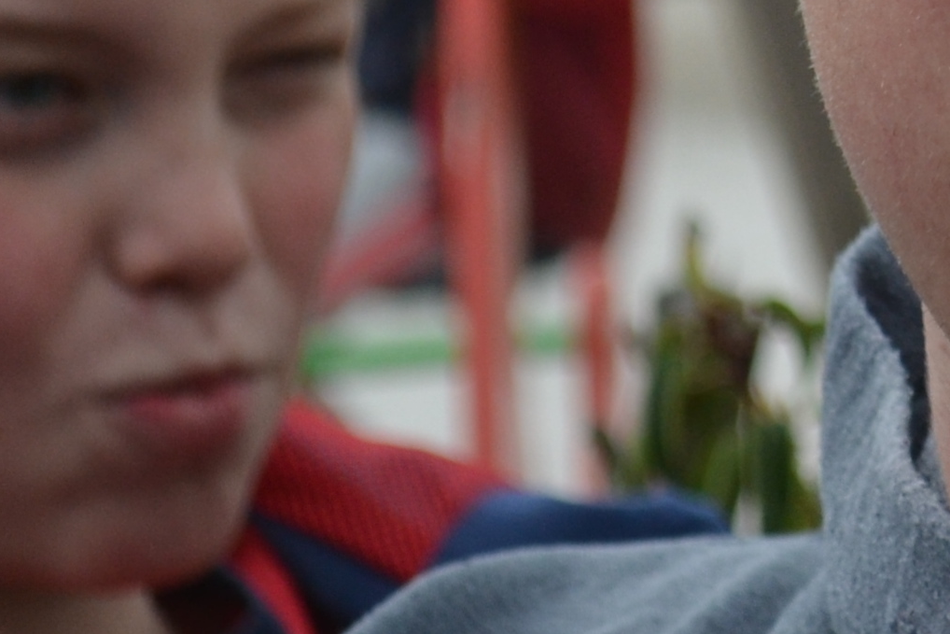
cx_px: 1965
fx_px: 9851
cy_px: -568
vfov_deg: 3.7
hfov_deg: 5.4
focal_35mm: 373
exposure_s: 1/640
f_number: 5.6
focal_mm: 55
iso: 400
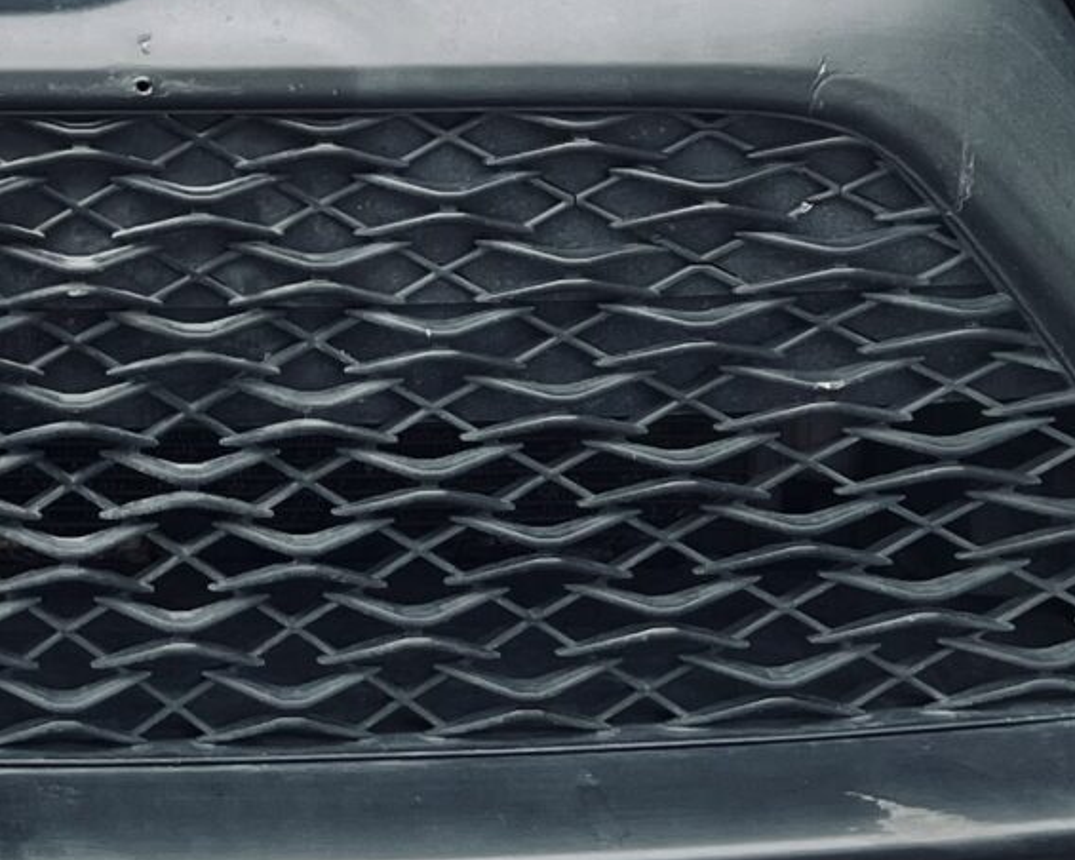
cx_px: -215
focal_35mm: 115
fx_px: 3659
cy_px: -322
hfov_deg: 16.1
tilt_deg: -2.7
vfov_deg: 12.9
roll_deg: +2.1
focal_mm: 5.7
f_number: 1.5
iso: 64
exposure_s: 1/165
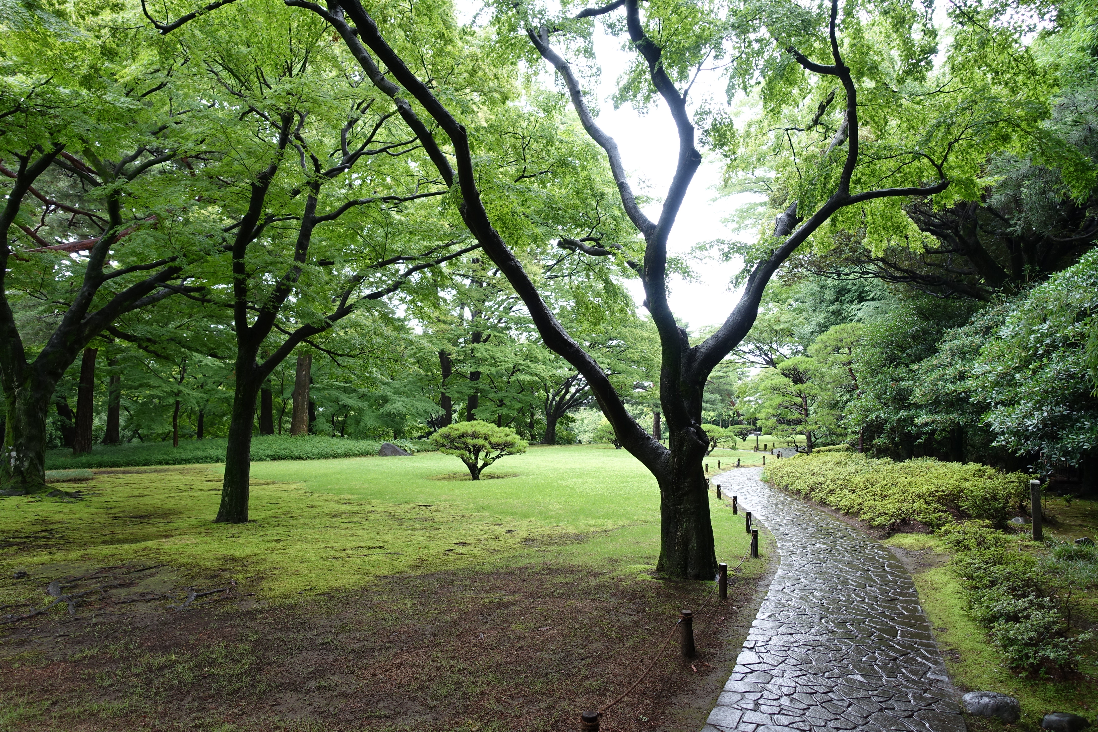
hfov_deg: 73.7
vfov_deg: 53.1
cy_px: 366
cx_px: 549
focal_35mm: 24
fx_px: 732
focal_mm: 8.8
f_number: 2.8
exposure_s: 1/80
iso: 125
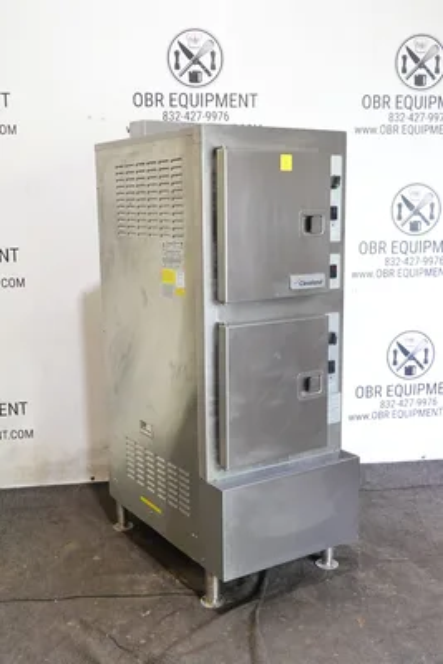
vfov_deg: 48.4
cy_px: 332
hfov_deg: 33.4
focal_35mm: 40
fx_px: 738
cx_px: 222
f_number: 4
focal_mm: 14.69
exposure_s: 1/60
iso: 1600
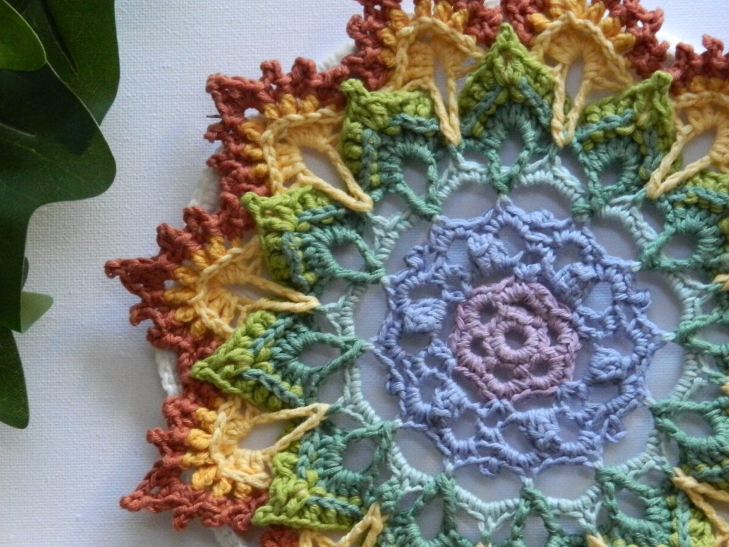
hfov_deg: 17.0
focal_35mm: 115
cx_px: 529
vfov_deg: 12.9
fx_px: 2422
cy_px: 342
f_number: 4
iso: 400
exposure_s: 1/40
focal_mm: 12.6
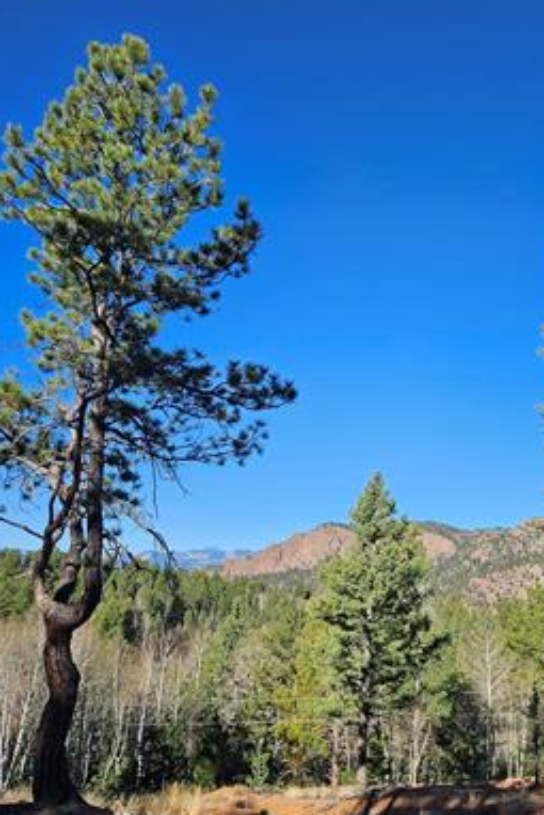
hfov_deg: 42.9
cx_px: 370
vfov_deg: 61.8
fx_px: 679
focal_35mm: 30
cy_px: 450
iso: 25
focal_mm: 5.4
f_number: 1.8
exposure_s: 1/1756
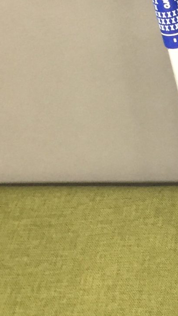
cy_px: 159
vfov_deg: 19.1
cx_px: 315
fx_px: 940
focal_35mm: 112
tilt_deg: -55.9
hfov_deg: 10.2
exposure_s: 1/15
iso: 250
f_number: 2.2
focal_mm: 4.15
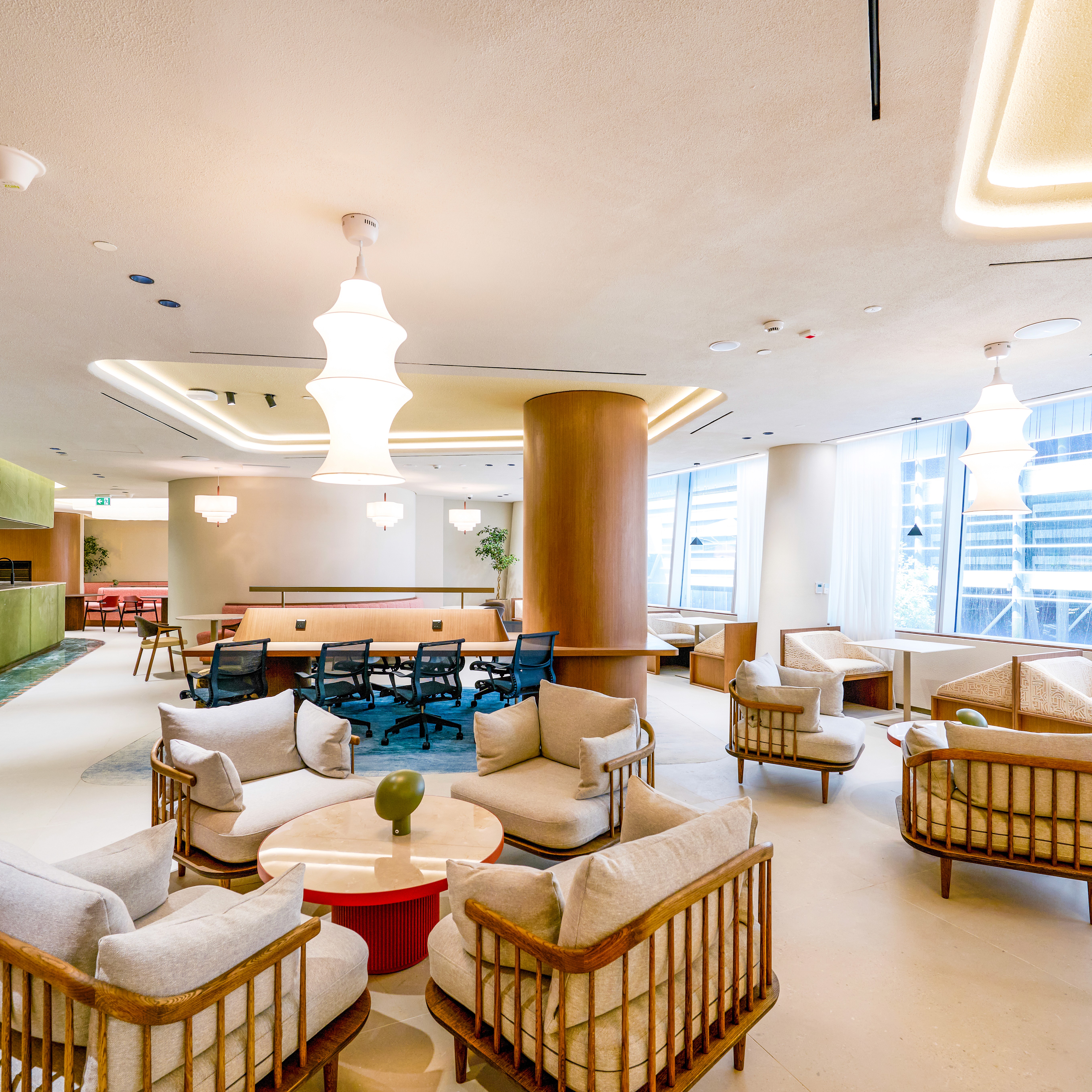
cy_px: 548
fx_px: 642
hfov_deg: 80.7
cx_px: 558
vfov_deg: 80.7
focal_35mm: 18
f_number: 8
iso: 200
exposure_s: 1/13
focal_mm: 14
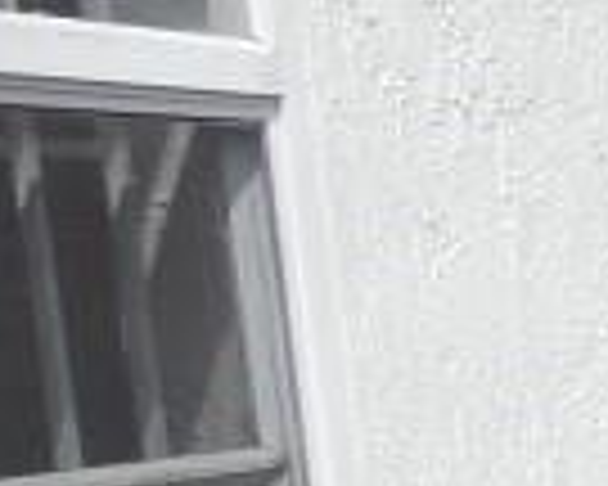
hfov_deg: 8.7
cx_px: 2013
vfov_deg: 8.8
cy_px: 862
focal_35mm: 169
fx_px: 3041
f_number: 3.5
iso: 125
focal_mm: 4.6
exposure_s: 1/1250
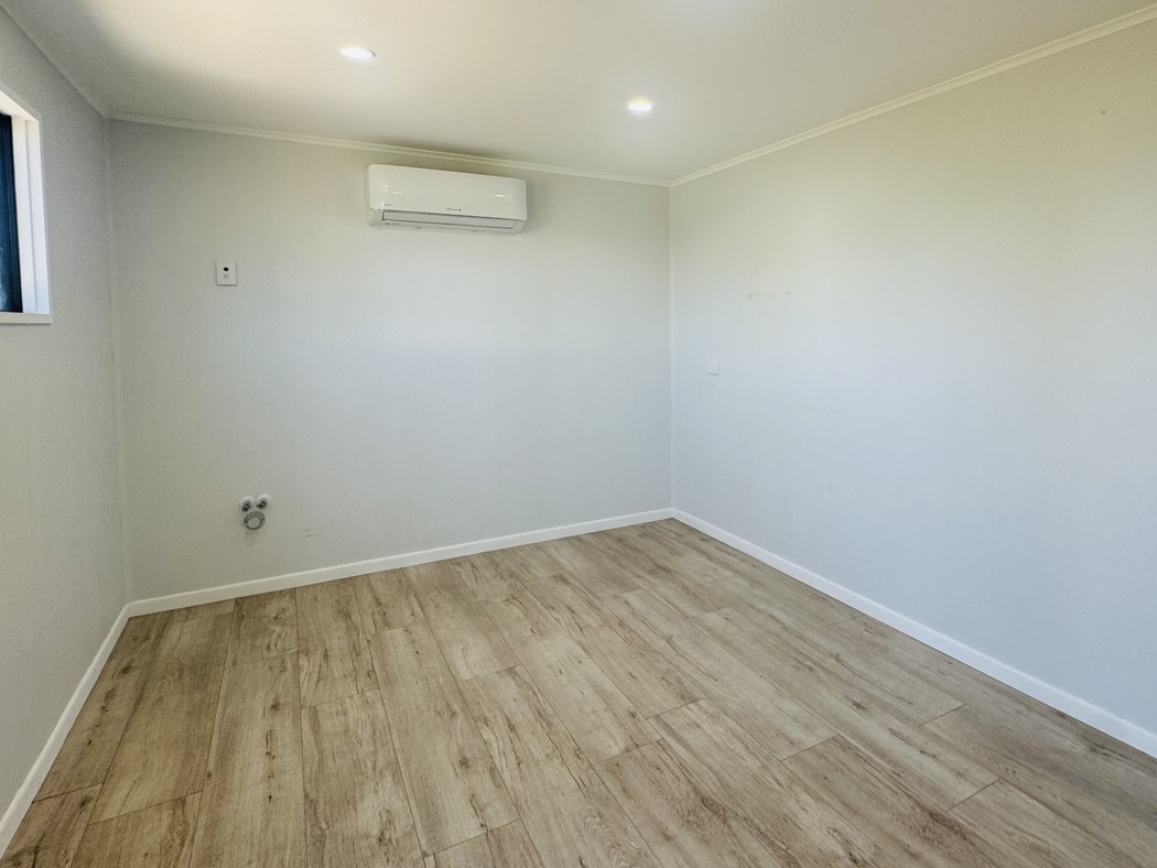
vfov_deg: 65.5
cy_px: 359
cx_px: 702
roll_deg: +3.4
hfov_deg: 80.6
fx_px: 669
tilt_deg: -3.6
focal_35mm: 20
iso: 50
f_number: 2.2
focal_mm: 2.22
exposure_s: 1/100
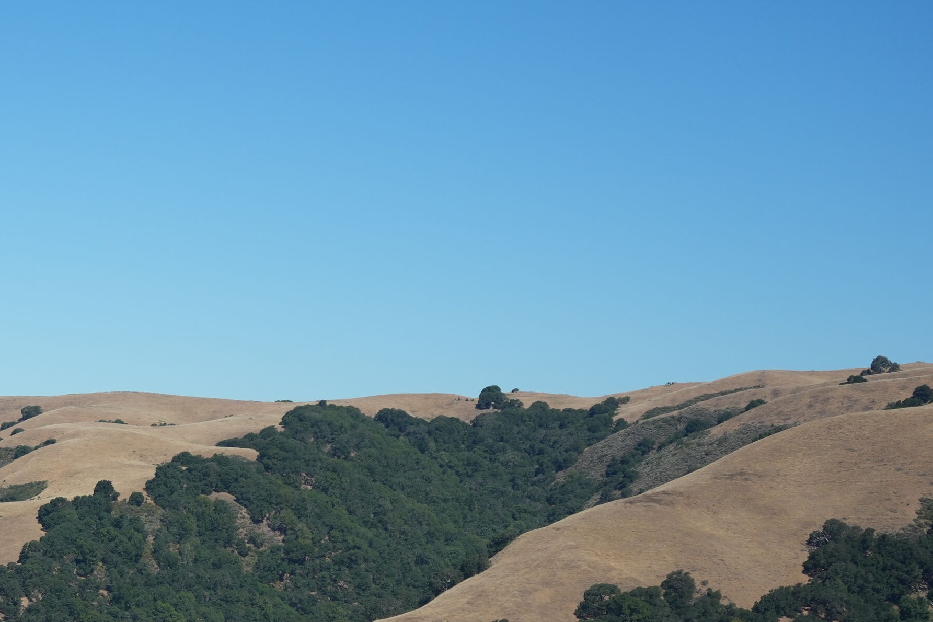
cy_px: 646
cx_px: -14
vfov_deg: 11.2
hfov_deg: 16.5
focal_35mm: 121
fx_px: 3136
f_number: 4.5
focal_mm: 50
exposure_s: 1/3200
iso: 320
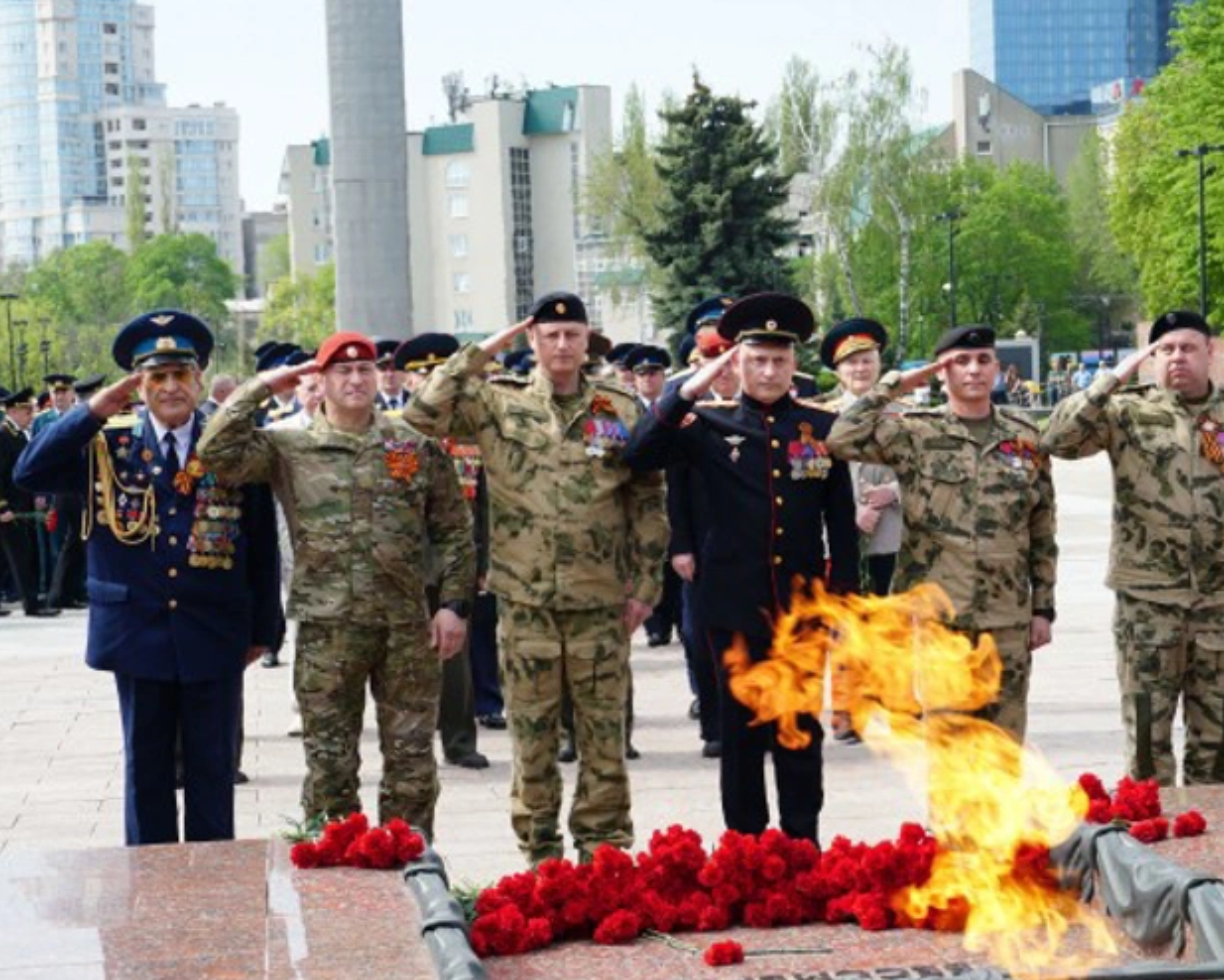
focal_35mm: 74
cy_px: 492
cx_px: 682
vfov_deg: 20.8
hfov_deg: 25.8
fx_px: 2666
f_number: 5.6
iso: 100
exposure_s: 1/200
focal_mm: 43
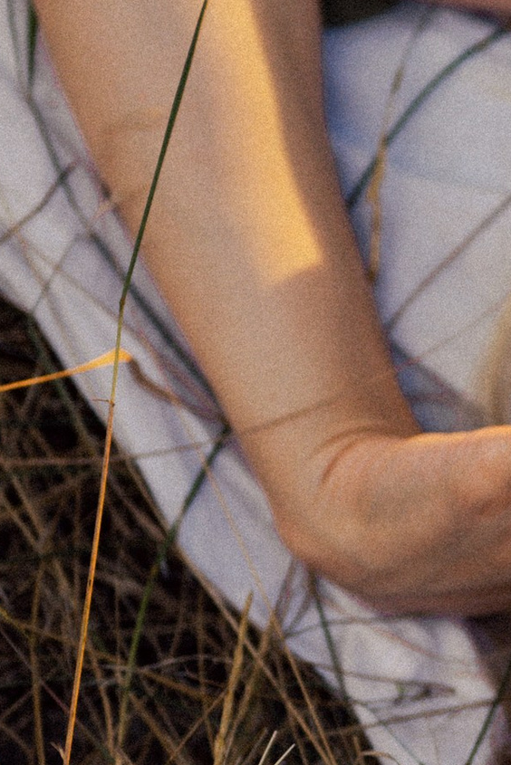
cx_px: 960
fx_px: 4829
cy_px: 379
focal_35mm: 227
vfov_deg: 9.1
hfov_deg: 5.9
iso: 100
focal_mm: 50
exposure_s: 1/640
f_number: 1.8
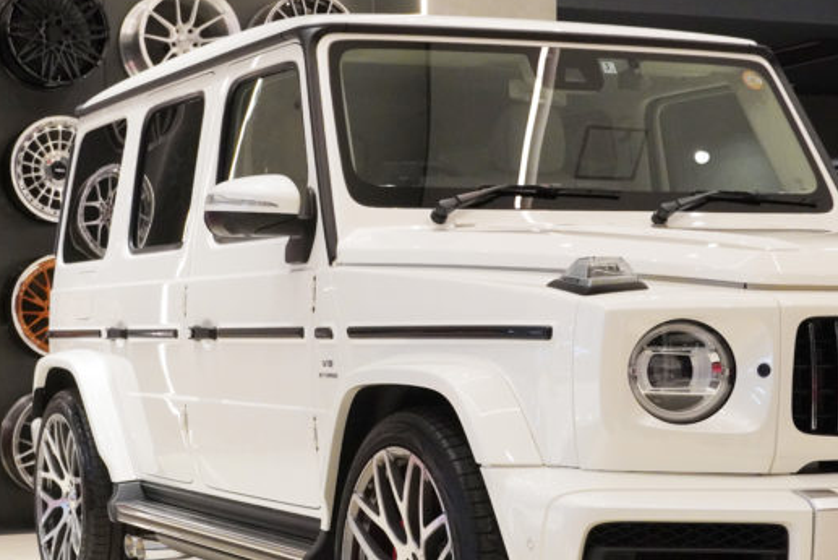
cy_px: 376
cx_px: 374
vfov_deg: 16.3
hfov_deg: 24.3
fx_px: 1949
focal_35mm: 84
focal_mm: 39
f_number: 6.3
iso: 3200
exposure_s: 1/250
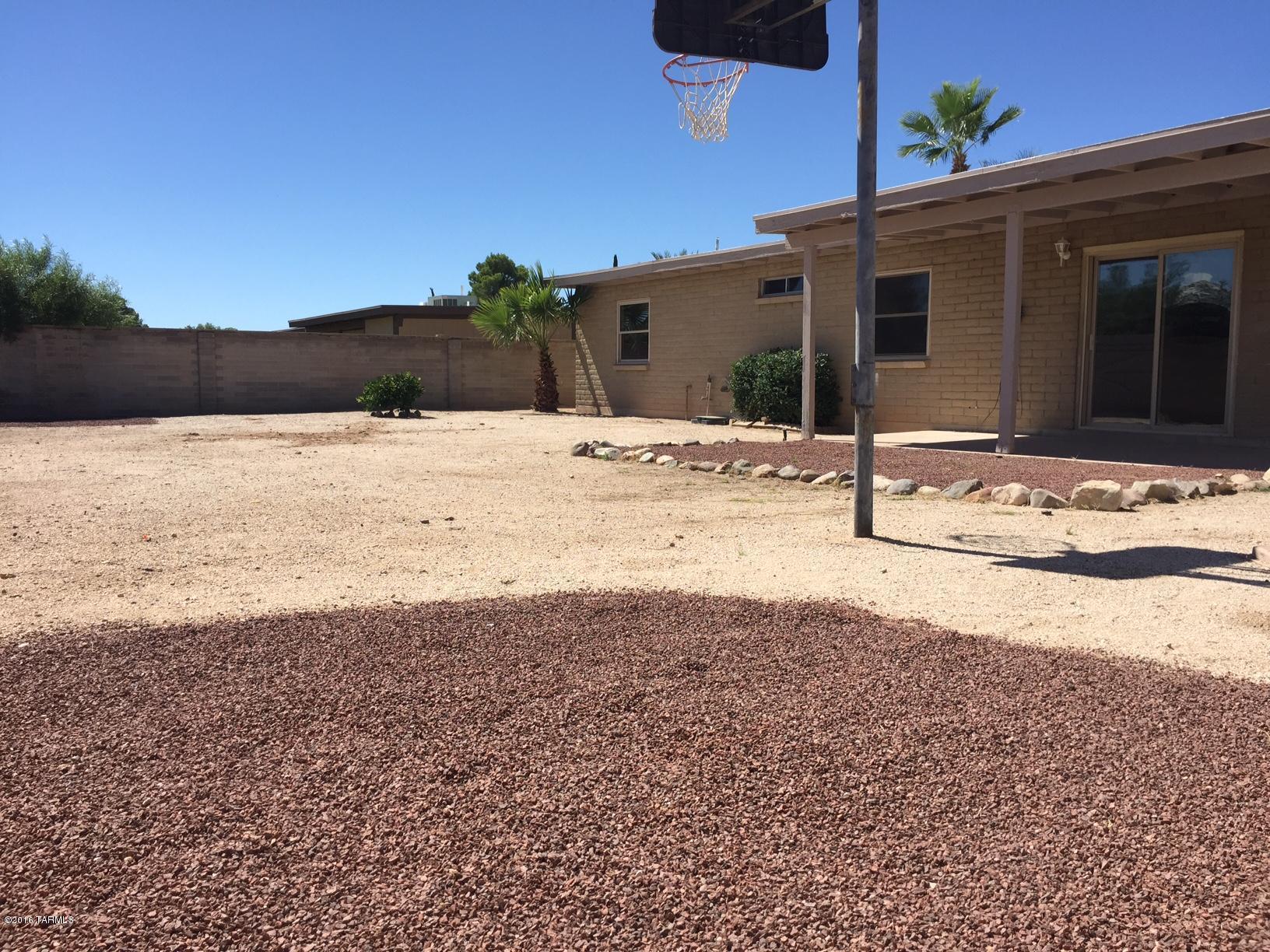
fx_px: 1064
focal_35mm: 29
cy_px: 476
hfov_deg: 61.7
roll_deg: -1.1
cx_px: 635
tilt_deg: -7.4
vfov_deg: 48.2
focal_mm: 4.15
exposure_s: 1/1721
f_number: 2.2
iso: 32
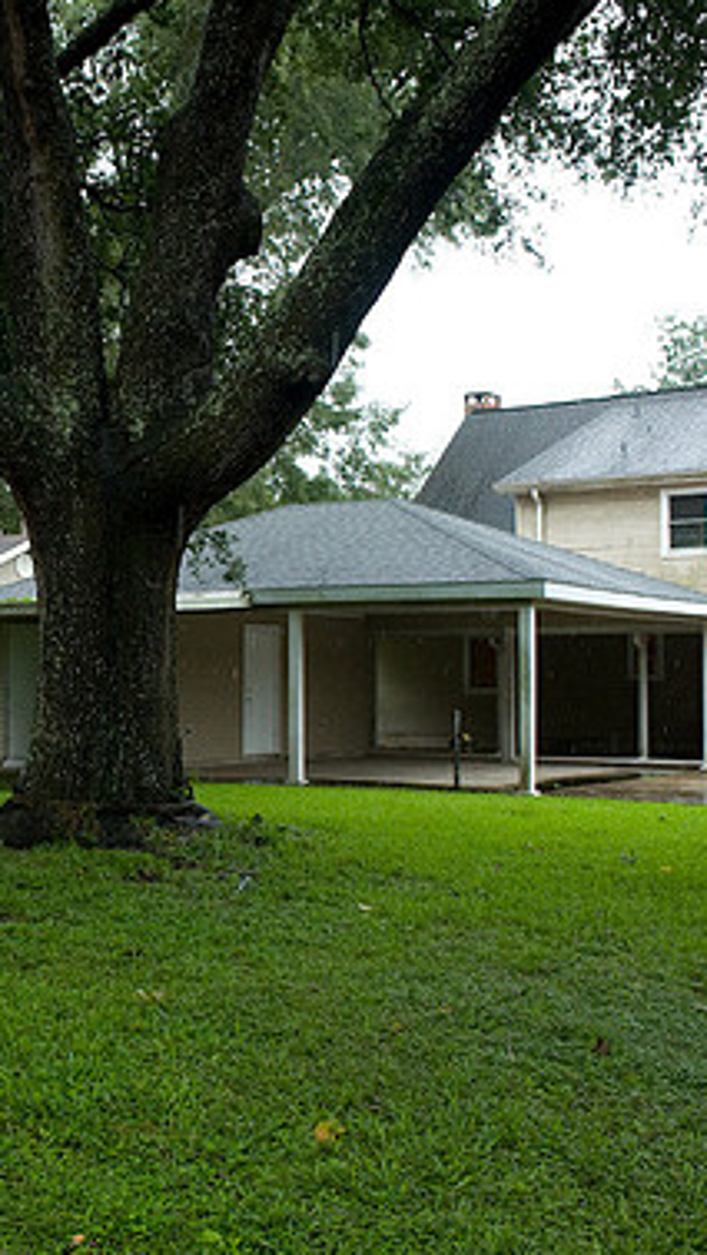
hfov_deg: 25.3
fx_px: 1498
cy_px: 624
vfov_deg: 45.5
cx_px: 3
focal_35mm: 45
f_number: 5.6
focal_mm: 28
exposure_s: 1/200
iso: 1250
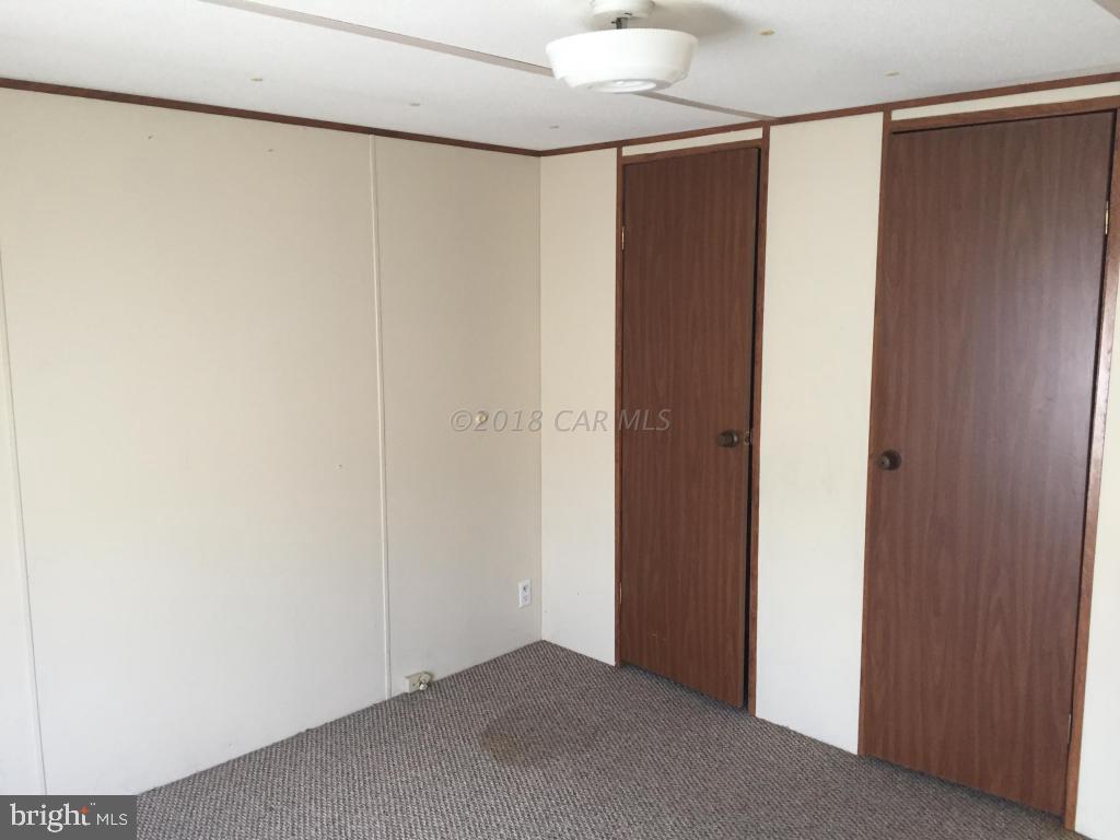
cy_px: 420
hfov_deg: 61.7
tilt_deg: -8.3
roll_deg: +0.3
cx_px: 560
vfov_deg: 48.2
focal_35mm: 29
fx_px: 938
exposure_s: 1/30
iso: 125
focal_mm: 4.15
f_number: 2.2
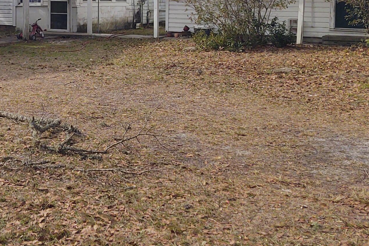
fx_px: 677
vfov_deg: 20.0
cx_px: 102
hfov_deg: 30.1
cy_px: 5
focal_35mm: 66
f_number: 1.7
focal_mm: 4.75
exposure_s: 1/4944
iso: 100
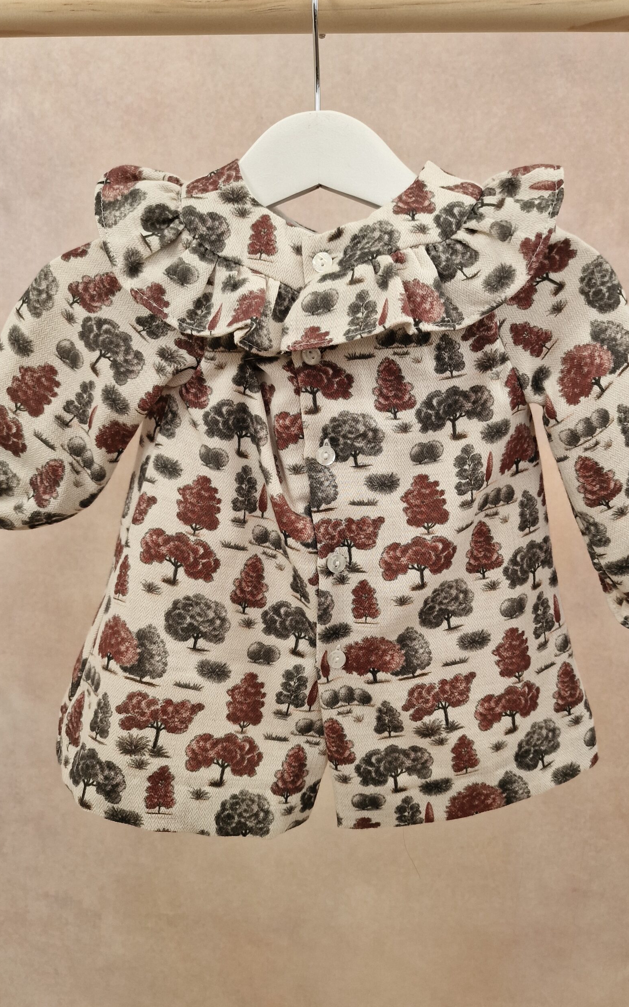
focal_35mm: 25
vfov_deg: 72.6
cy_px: 506
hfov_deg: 49.2
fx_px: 686
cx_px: 331
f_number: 1.8
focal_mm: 6.4
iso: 50
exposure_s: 1/120
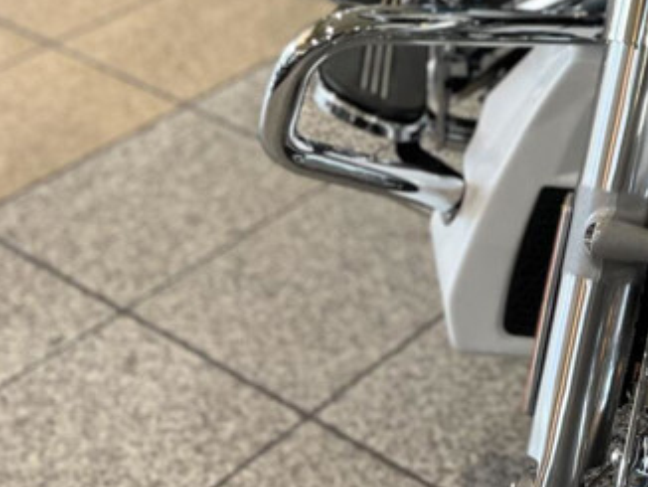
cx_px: 854
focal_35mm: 85
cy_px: -250
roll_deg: -0.4
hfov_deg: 20.8
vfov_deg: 15.9
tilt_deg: -20.0
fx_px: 1592
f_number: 1.6
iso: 125
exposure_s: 1/120
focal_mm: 5.1
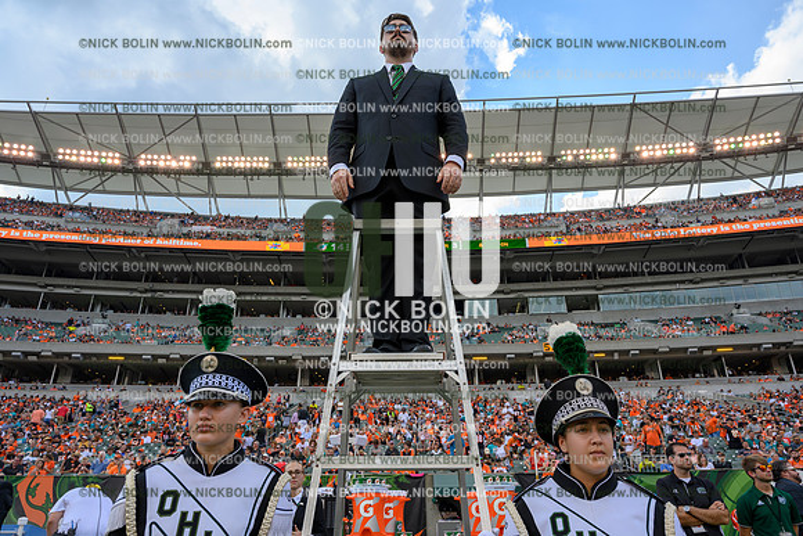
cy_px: 268
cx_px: 402
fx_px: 535
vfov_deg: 53.2
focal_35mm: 24
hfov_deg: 73.7
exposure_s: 1/125
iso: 80
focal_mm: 24
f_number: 7.1
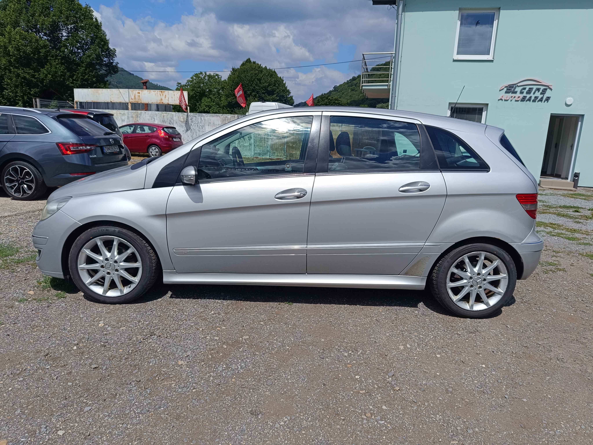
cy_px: 222
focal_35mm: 24
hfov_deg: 71.6
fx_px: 411
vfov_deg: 56.8
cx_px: 296
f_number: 1.88
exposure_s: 1/2198
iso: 54
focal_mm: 5.59
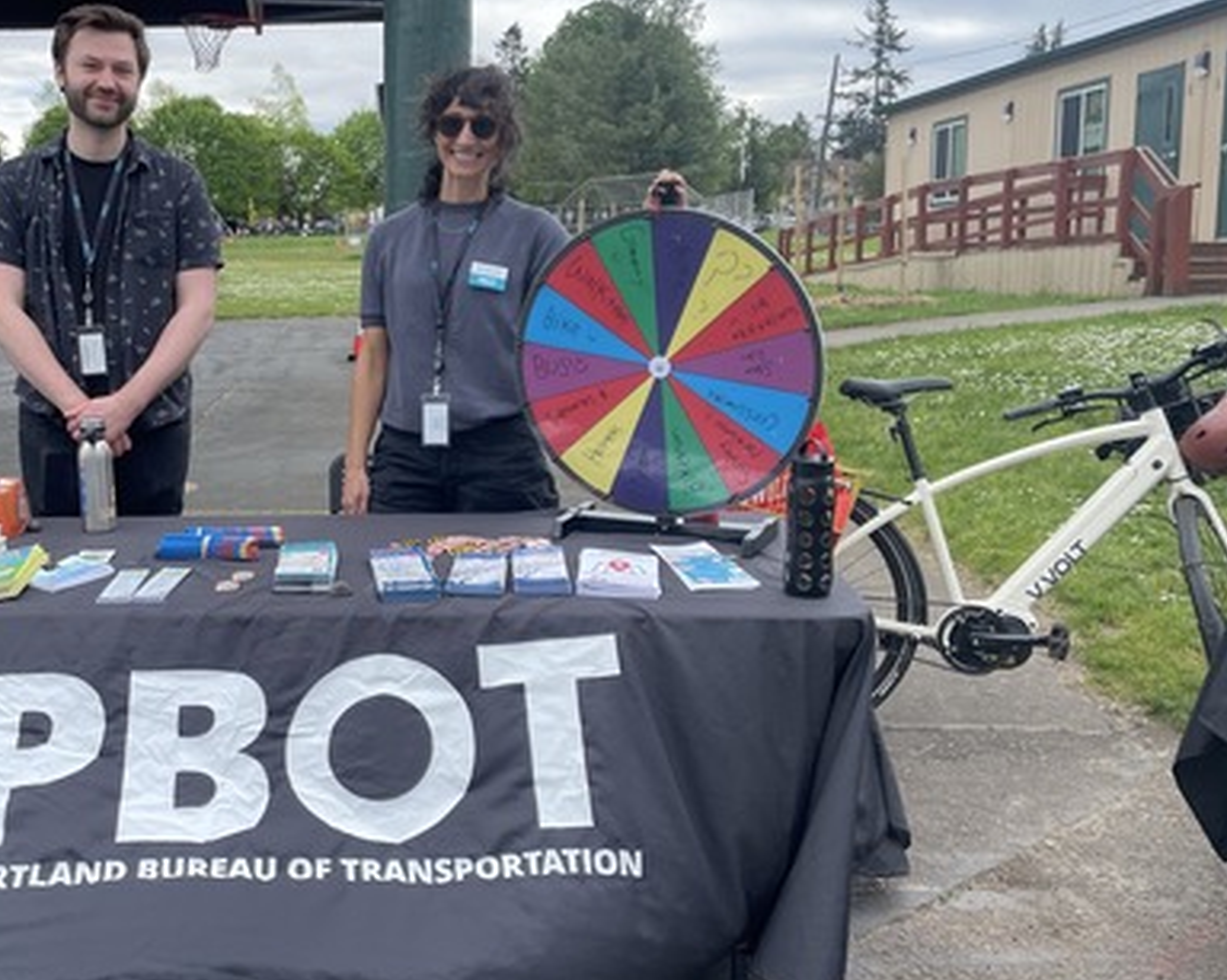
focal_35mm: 37
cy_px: 488
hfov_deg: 47.9
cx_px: 361
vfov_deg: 40.1
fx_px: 1343
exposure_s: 1/1383
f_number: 1.6
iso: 32
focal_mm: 4.2
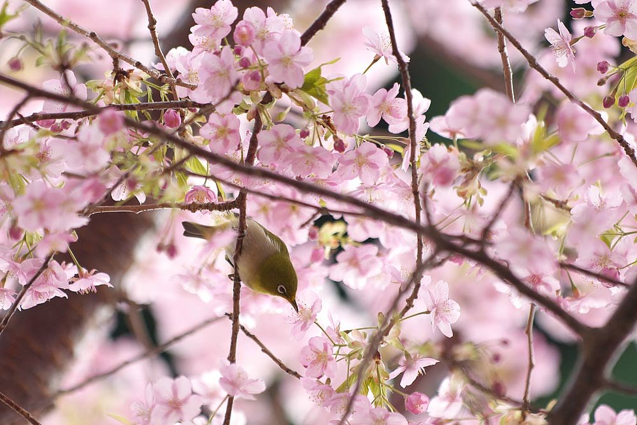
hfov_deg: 6.9
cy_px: 212
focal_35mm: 300
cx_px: 318
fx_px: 5309
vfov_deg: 4.6
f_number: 3.2
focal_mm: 200
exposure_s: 1/320
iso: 160
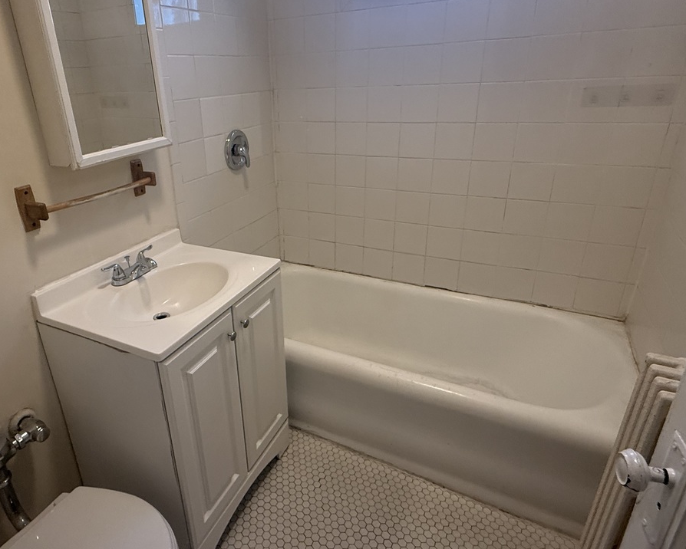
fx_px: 447
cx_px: 275
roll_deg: +3.6
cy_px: 251
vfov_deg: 63.1
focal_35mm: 22
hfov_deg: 74.2
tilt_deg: -17.8
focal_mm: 2.22
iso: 200
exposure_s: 1/120
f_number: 2.2
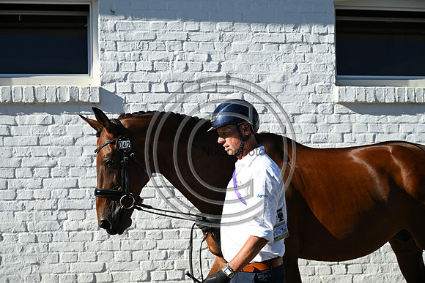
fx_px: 732
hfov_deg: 32.4
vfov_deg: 21.9
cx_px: 212
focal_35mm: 62
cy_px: 142
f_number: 5.6
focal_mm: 62
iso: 400
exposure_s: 1/1600
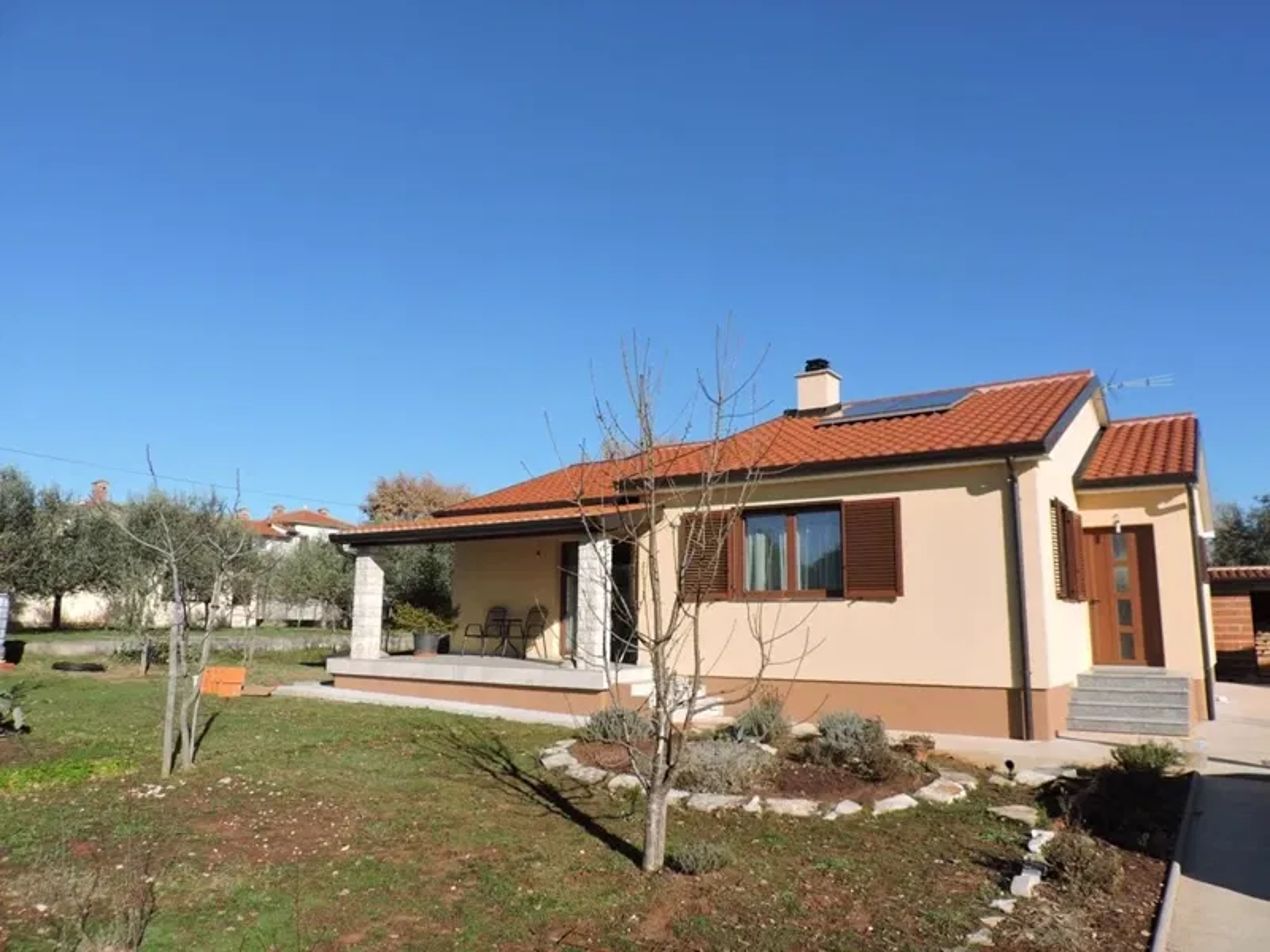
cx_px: 635
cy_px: 476
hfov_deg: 71.6
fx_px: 881
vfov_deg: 56.8
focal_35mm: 24
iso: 100
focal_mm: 4.3
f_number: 3.3
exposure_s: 1/1250
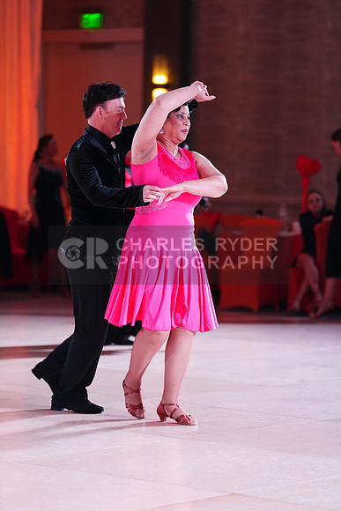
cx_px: 170
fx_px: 2030
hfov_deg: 9.6
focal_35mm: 143
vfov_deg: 14.3
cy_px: 256
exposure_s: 1/320
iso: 2000
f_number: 2.8
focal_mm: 143
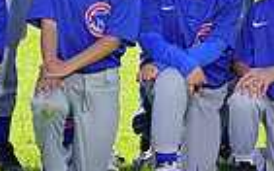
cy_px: -73
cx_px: 37
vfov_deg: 3.1
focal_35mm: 420
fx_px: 3135
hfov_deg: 5.0
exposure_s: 1/250
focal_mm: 100
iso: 100
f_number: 6.3
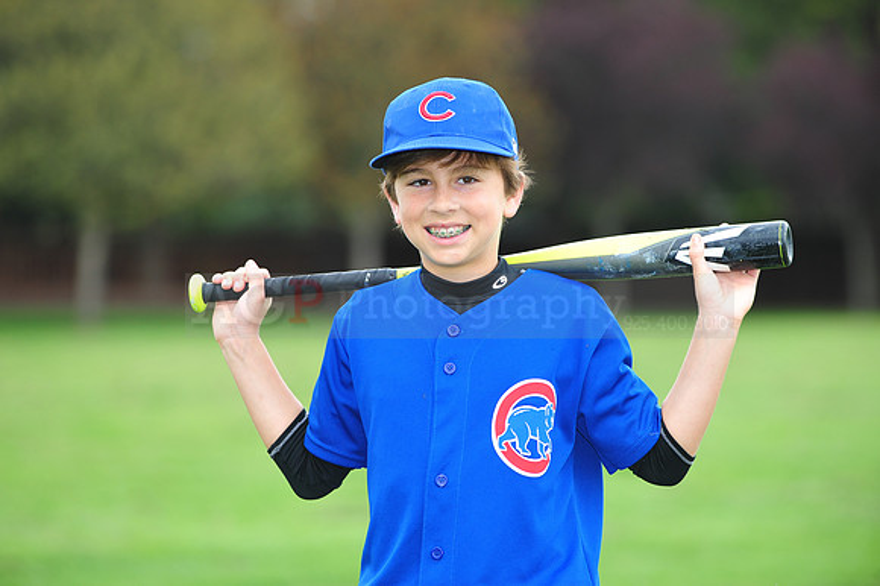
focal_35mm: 200
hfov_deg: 10.3
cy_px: 293
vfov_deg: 6.9
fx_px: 4886
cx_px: 440
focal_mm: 200
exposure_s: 1/400
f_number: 5
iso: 400
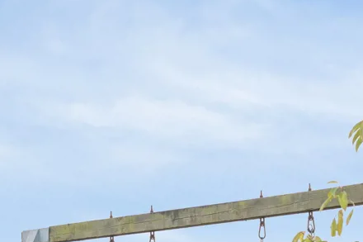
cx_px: 211
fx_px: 2157
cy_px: 515
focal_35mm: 214
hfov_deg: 9.6
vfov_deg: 6.2
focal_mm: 49
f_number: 6.3
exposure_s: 1/250
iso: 400
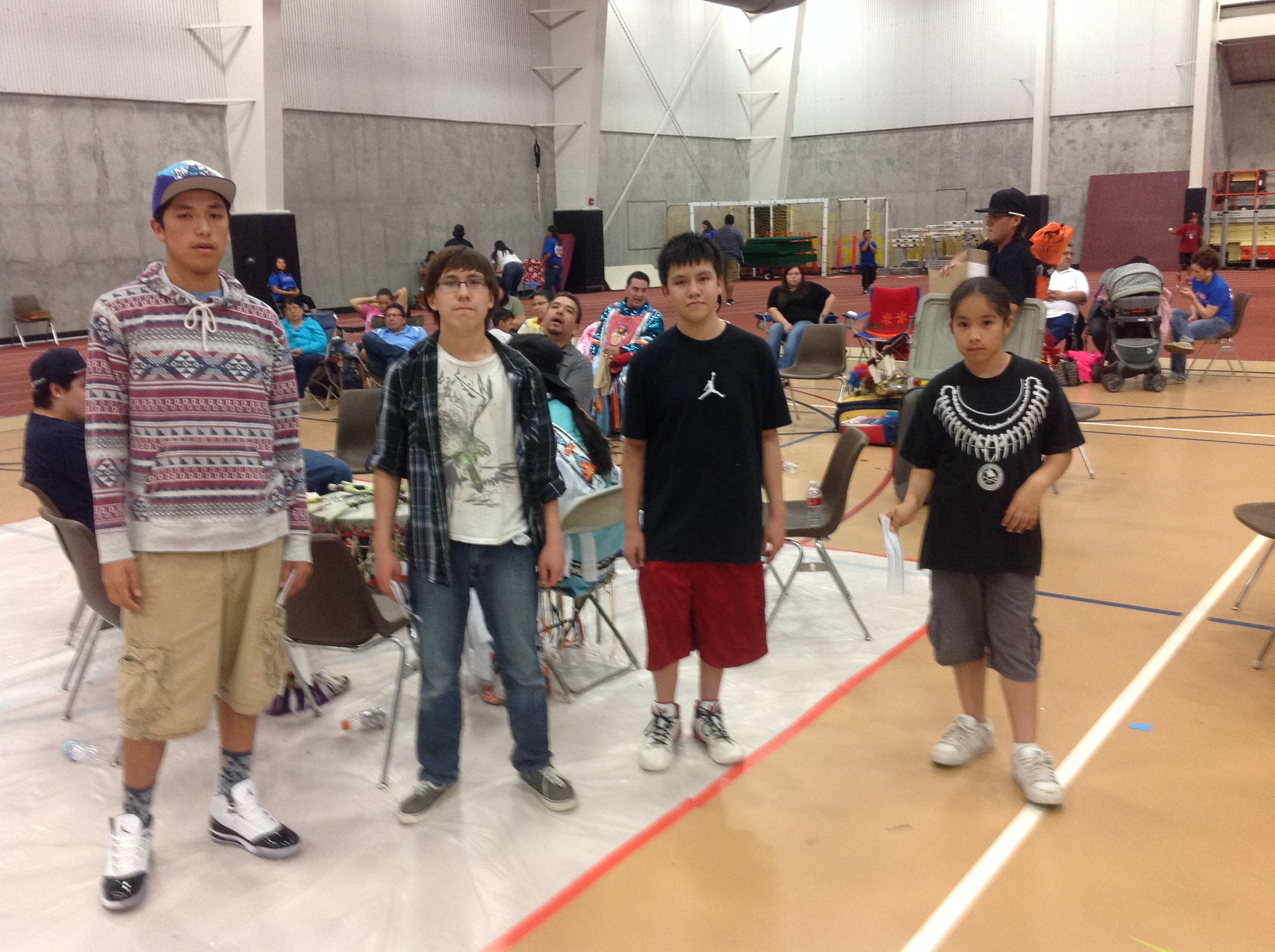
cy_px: 476
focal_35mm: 35
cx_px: 638
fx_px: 1287
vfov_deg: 40.6
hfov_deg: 52.7
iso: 125
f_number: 2.4
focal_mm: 4.28
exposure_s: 1/15
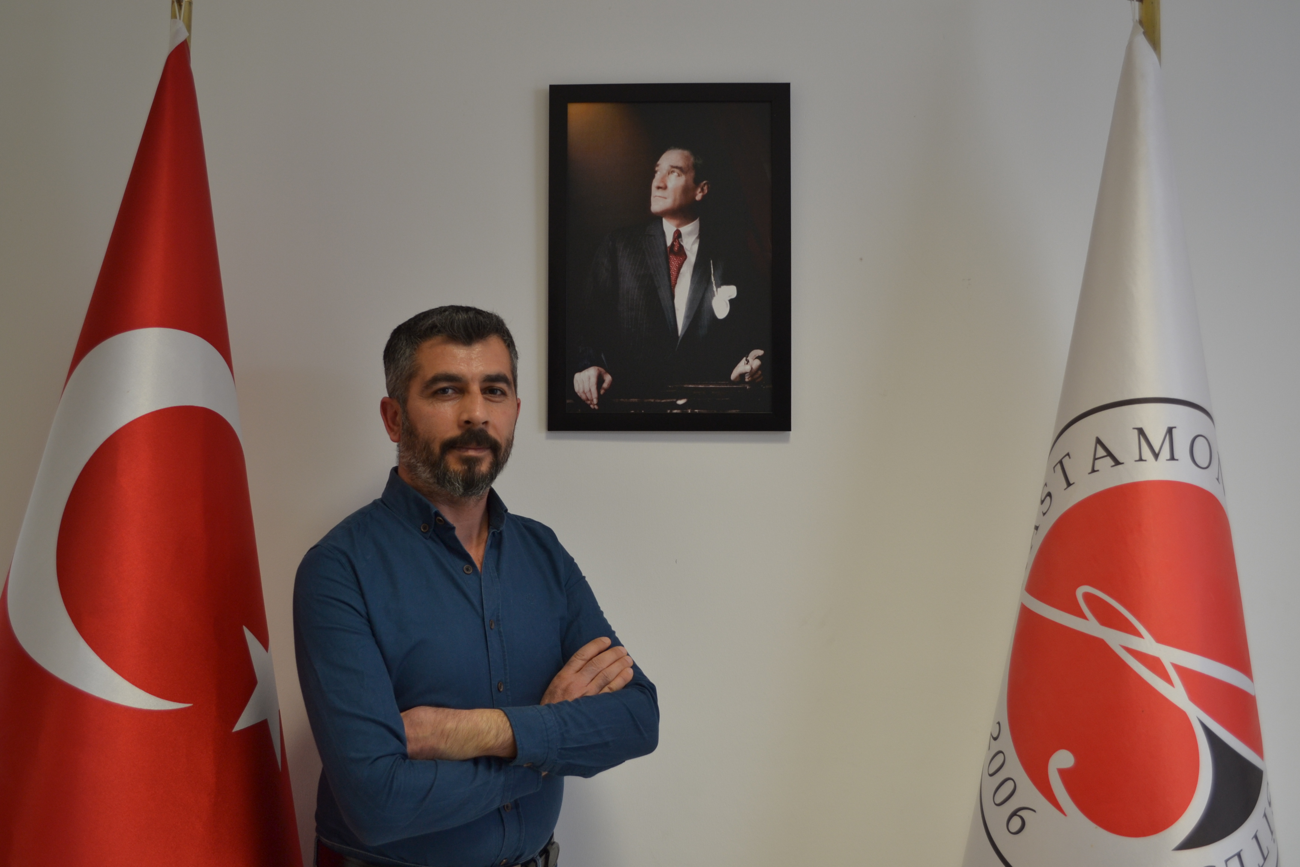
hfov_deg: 53.1
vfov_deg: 36.9
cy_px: 434
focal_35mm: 36
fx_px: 1300
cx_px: 650
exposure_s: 1/30
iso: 250
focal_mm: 24
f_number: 4
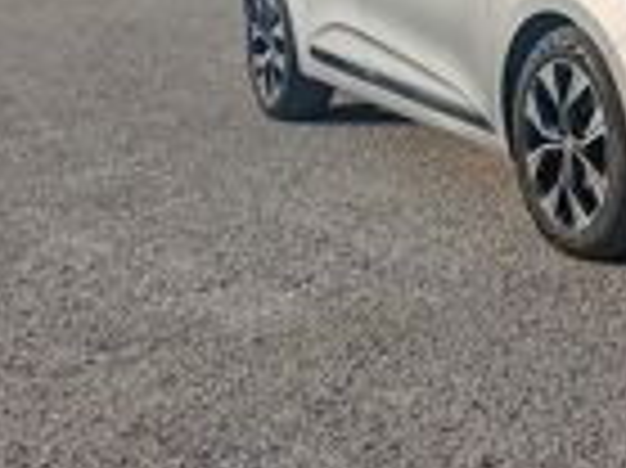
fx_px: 1247
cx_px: 856
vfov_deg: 19.6
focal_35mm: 69
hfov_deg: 24.0
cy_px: -144
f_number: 2
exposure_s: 1/1300
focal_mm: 1.82
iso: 50
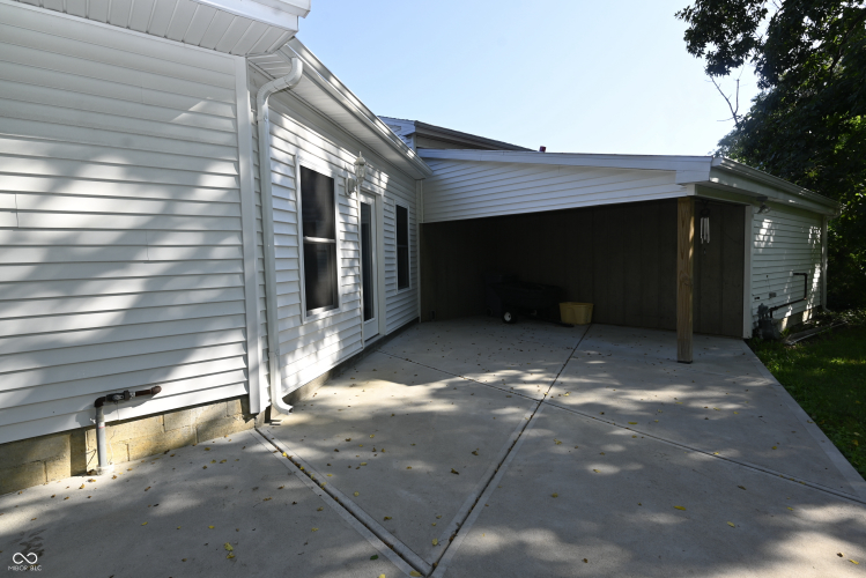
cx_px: 433
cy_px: 289
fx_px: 445
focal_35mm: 18
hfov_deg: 88.4
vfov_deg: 66.0
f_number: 6.3
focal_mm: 18.5
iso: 100
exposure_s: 1/160
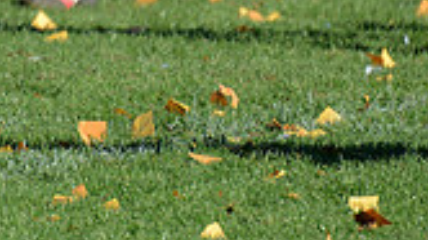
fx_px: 11213
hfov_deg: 2.2
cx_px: -49
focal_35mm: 989
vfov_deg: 1.2
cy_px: -246
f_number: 5.6
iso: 500
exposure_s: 1/1250
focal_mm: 270
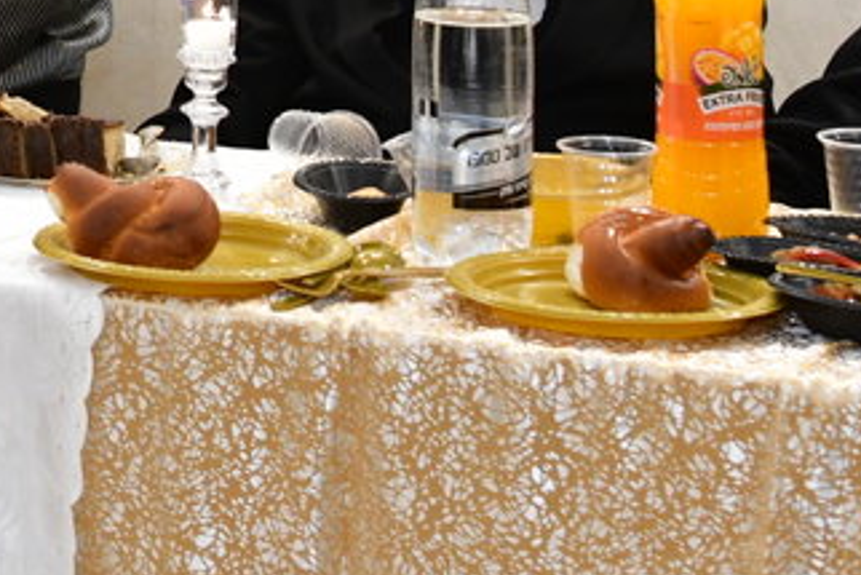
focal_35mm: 165
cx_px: -348
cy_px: -550
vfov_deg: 8.0
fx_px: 3948
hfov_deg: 12.0
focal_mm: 38
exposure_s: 1/100
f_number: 5.6
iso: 2000
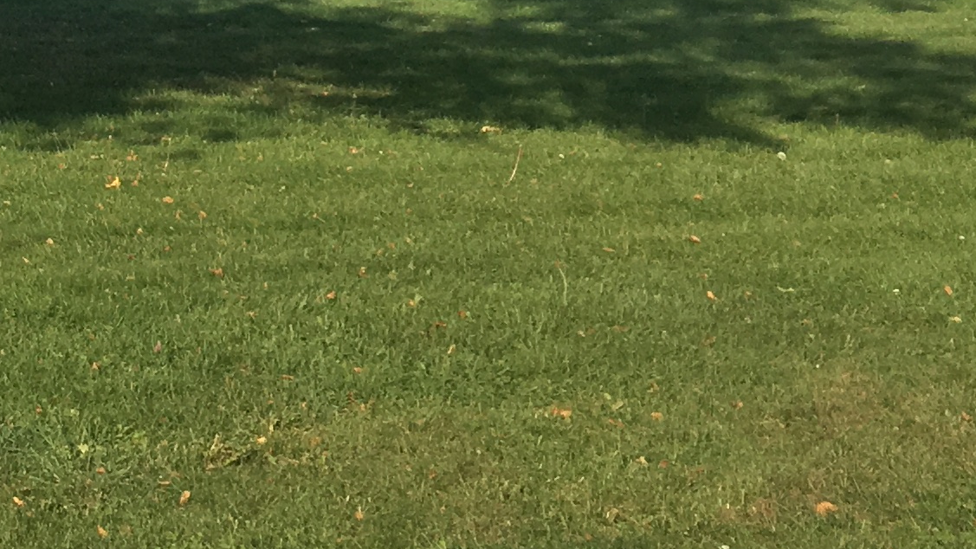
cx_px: -374
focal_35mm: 113
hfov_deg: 17.5
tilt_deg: +12.7
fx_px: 2924
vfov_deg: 9.7
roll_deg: -0.4
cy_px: -695
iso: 25
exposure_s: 1/1603
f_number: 2.2
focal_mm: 4.15
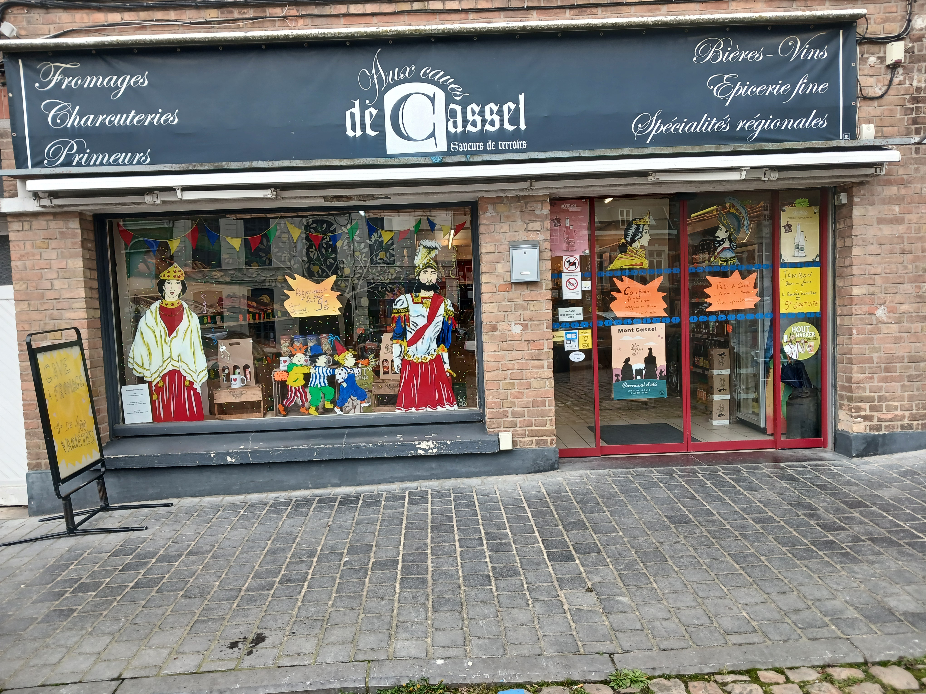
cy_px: 347
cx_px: 463
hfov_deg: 65.3
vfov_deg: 51.4
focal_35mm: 27
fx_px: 722
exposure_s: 1/100
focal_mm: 3.98
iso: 40
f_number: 1.8
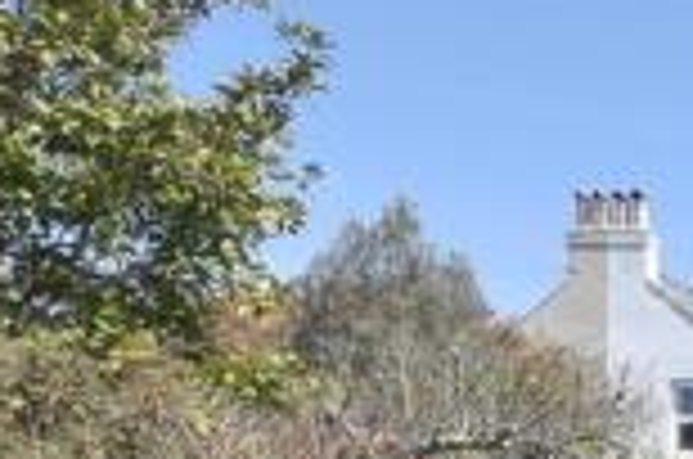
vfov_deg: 19.7
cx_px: 1210
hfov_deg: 21.7
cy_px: 574
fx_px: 1229
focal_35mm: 64
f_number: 10
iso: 500
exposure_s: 1/1000
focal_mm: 10
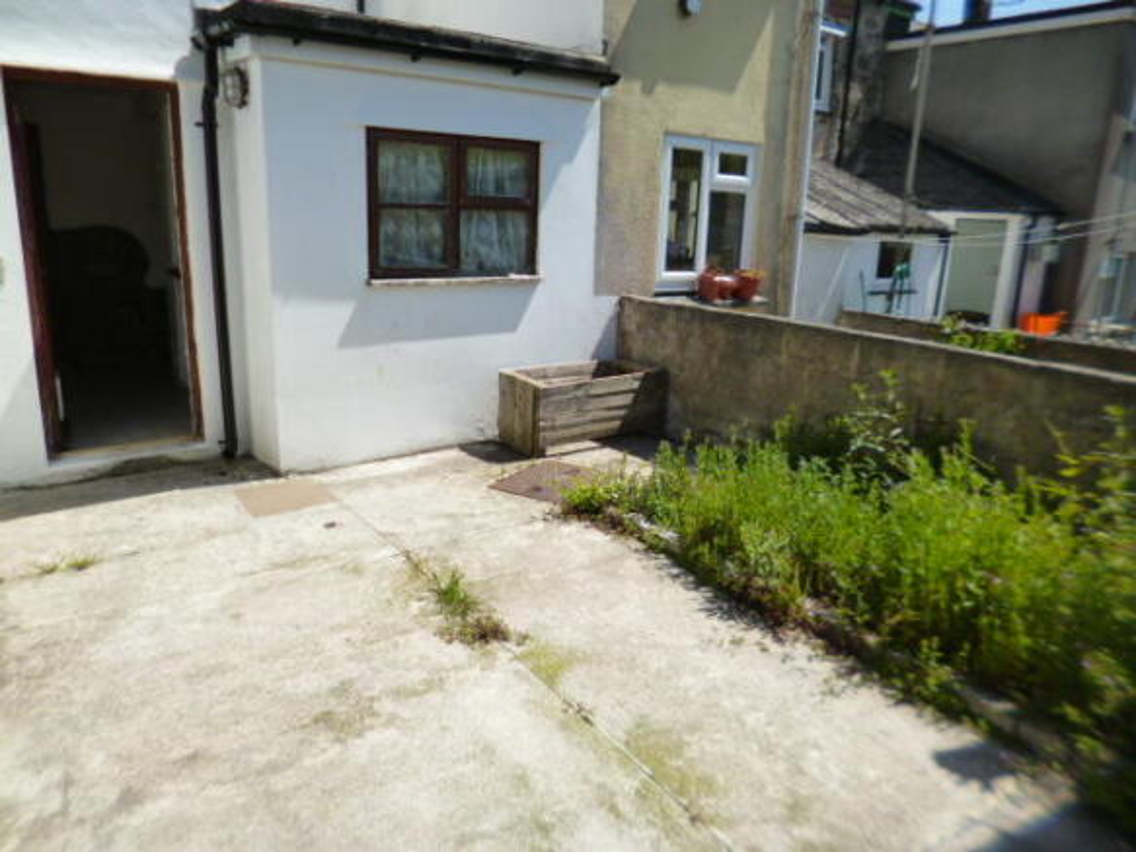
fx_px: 787
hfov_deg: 71.6
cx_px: 568
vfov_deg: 56.8
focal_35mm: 24
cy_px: 426
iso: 160
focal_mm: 4.3
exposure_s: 1/1600
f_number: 2.5
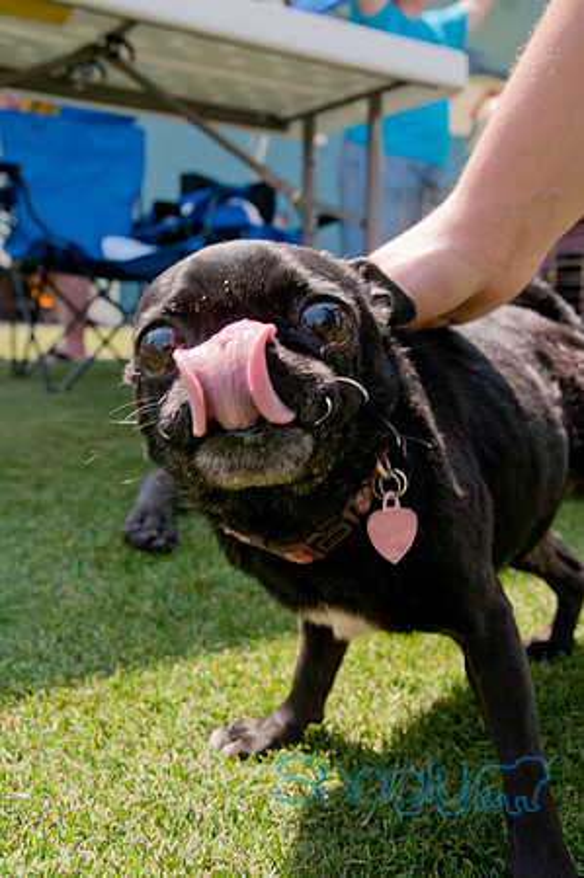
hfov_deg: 39.9
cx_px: 292
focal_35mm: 33
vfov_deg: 57.3
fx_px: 805
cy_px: 439
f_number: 5.6
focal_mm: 22
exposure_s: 1/250
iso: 200
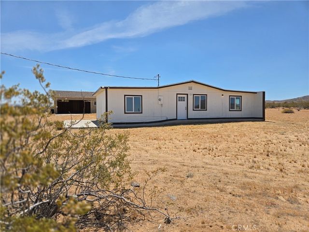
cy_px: 116
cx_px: 154
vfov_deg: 58.9
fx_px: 205
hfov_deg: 73.9
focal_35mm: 23
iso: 25
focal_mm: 5.4
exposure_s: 1/2921
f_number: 1.8
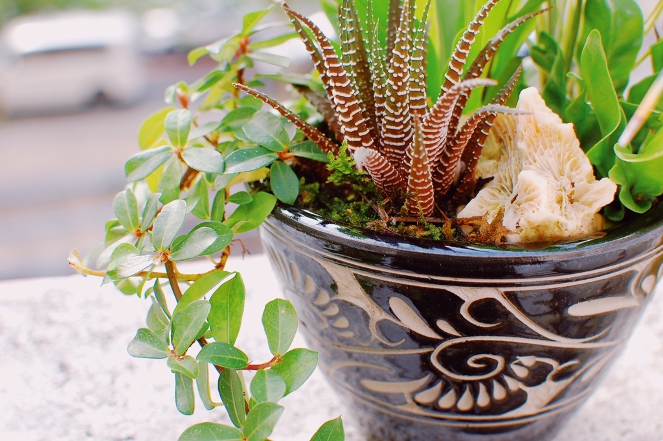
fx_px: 966
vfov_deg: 25.7
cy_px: 220
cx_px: 332
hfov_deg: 37.9
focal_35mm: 52
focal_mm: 35
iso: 220
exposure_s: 1/125
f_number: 5.6
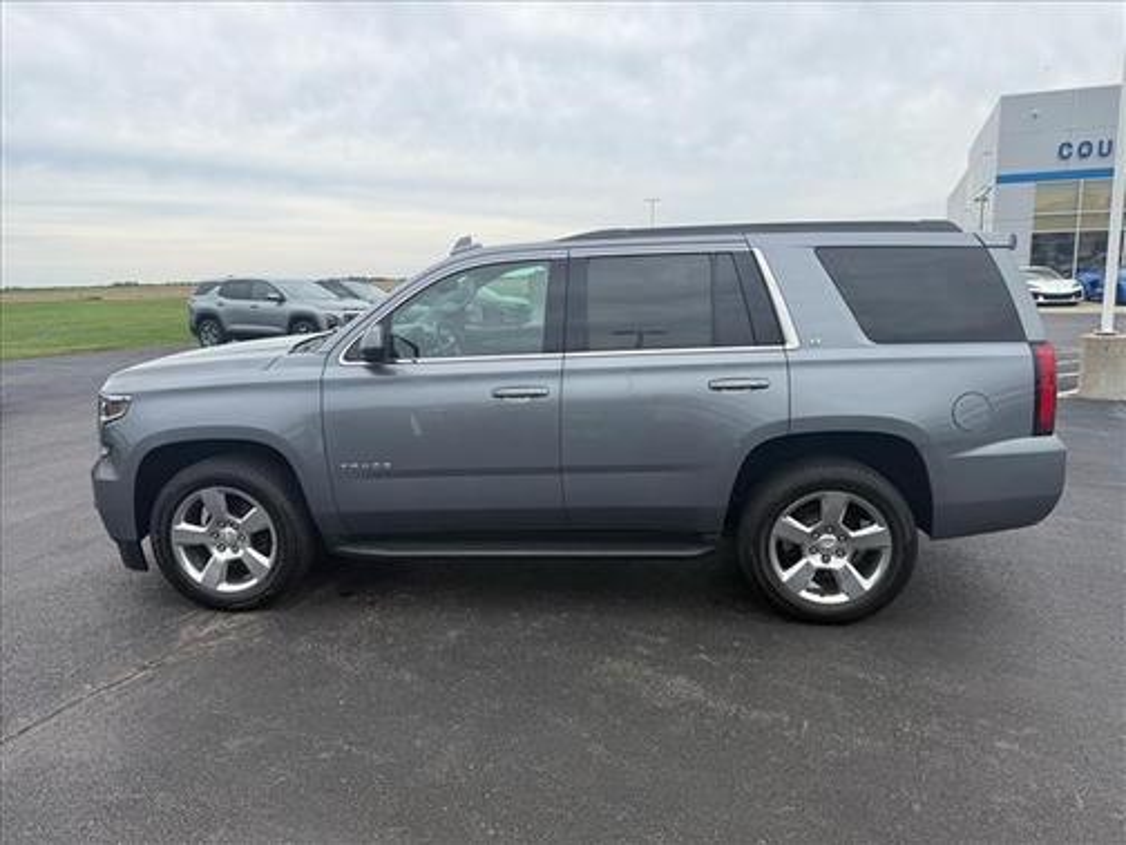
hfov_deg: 71.6
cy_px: 422
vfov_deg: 56.8
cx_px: 563
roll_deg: +1.7
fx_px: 781
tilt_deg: -9.8
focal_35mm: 24
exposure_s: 1/1770
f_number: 1.78
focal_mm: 6.76
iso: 80
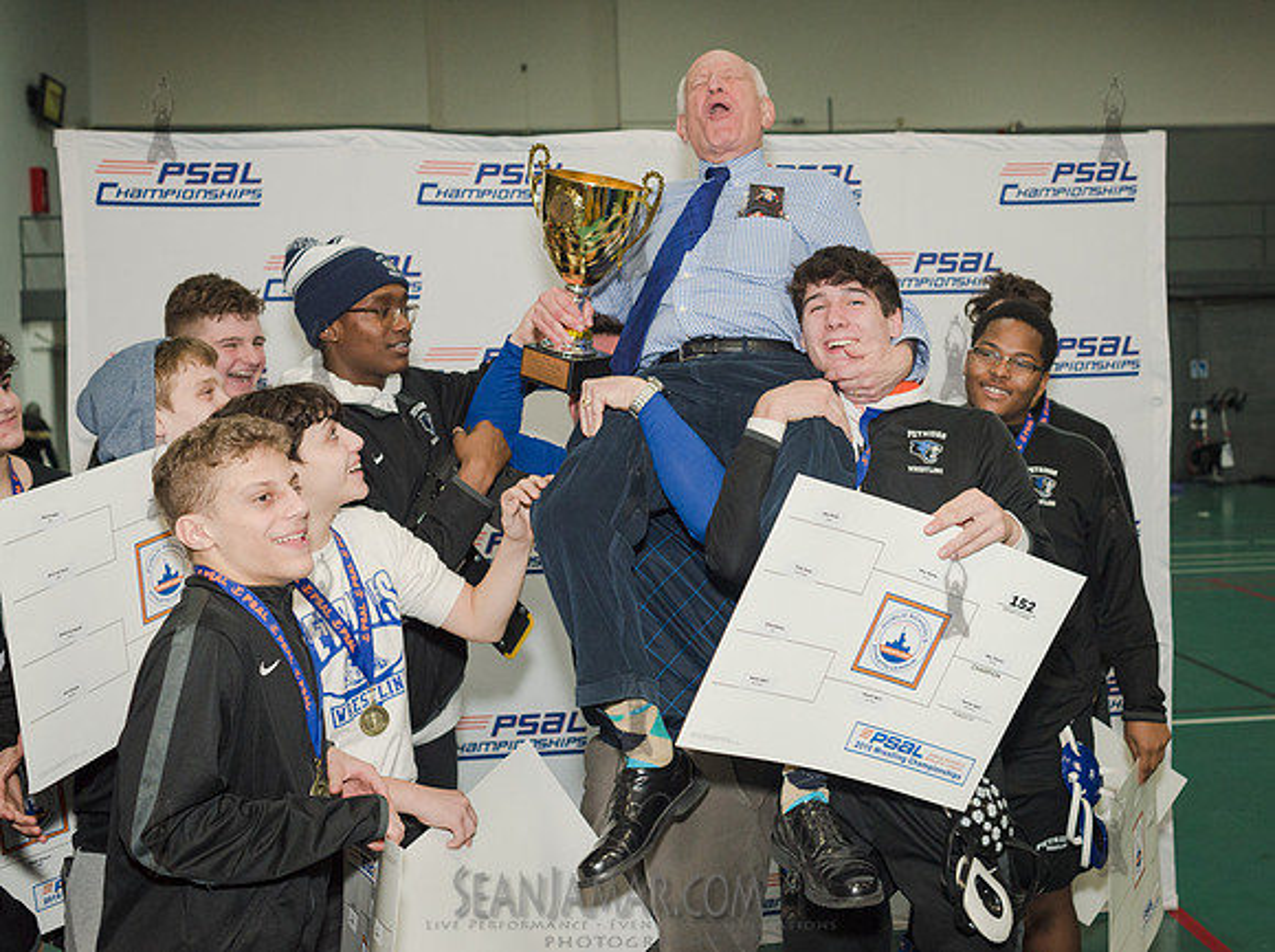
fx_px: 1515
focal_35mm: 41
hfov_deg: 45.4
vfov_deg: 34.9
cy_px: 451
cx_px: 764
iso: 1600
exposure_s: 1/250
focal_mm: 35
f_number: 5
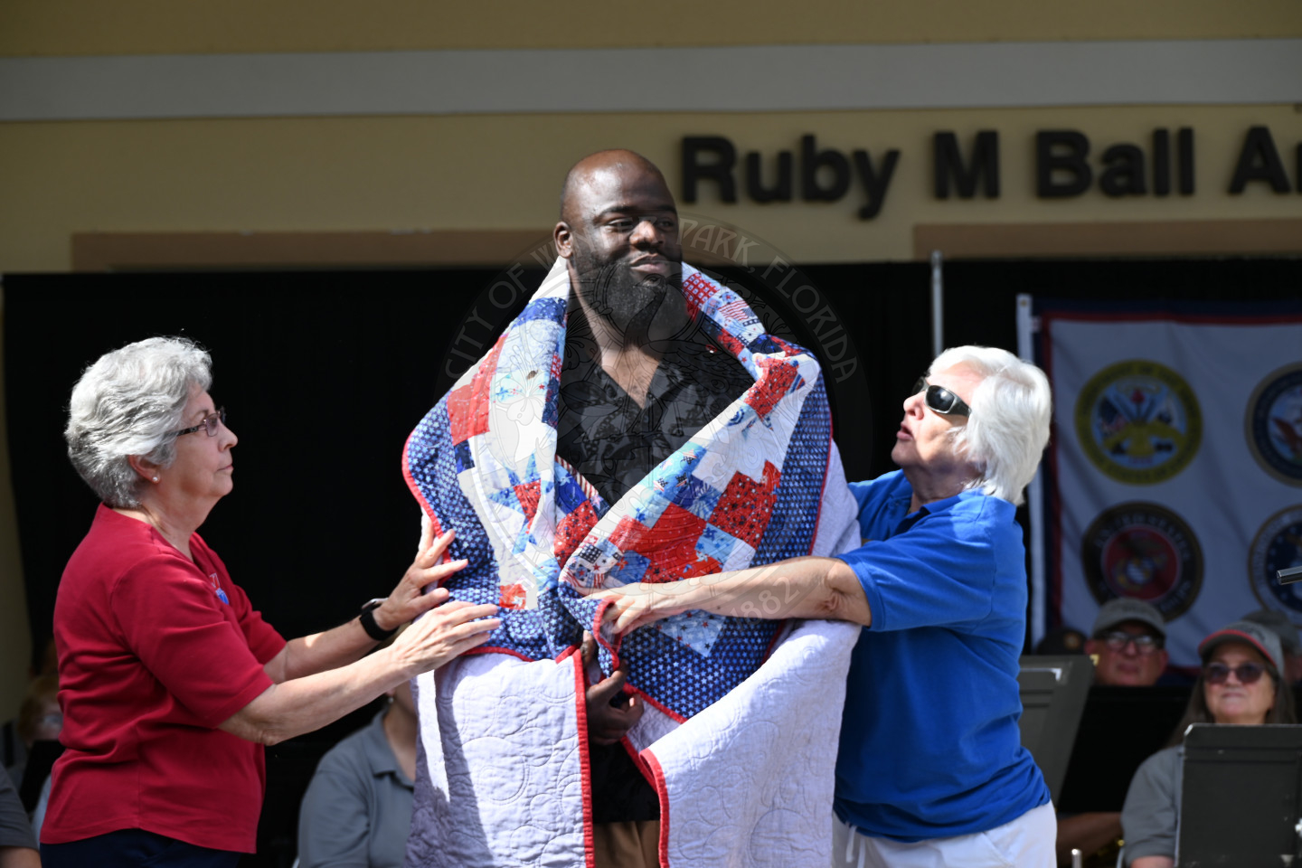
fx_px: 3797
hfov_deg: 19.5
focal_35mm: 105
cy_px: 434
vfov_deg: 13.0
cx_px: 651
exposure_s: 1/250
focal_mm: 105
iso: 160
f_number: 6.3
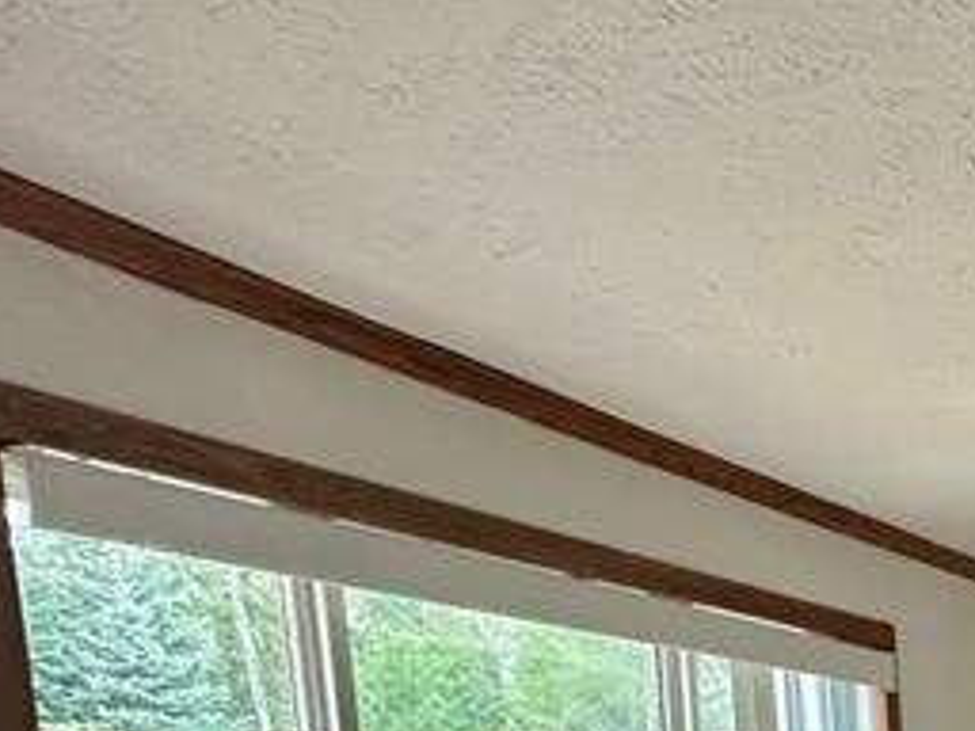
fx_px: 1577
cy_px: 1089
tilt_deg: -8.7
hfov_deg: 24.5
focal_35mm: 56
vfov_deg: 21.8
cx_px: 1546
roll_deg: -0.1
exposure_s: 1/99
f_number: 2.2
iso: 200
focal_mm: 2.22
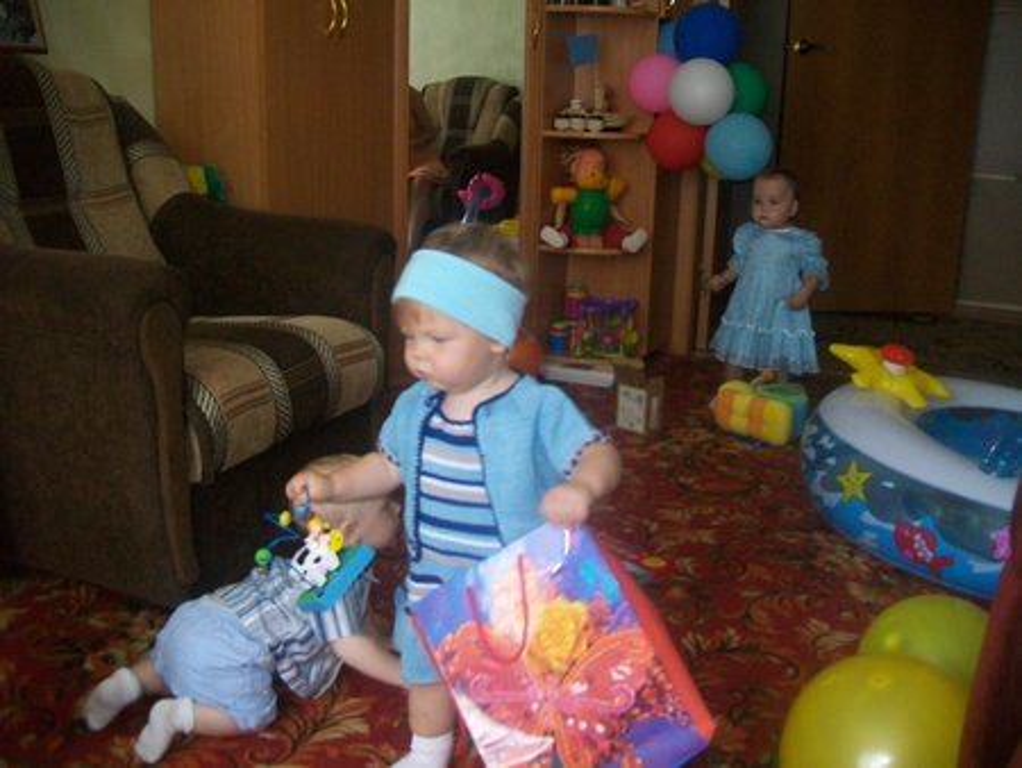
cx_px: 511
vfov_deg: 41.8
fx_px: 1004
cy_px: 384
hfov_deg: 53.9
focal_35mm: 34
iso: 160
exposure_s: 1/60
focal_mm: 6.1
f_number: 2.7
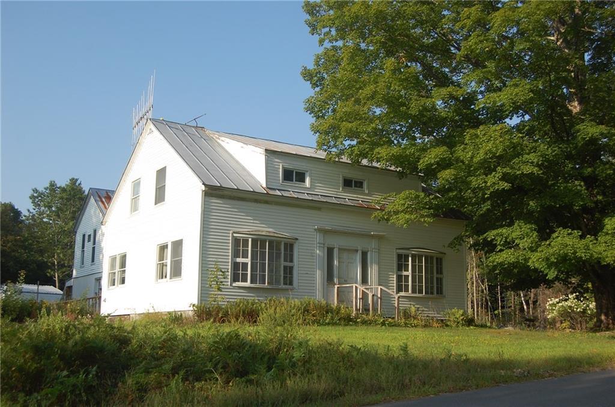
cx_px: 308
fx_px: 716
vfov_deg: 31.7
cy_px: 204
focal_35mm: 42
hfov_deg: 46.5
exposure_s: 1/500
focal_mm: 28
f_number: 5.6
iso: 200
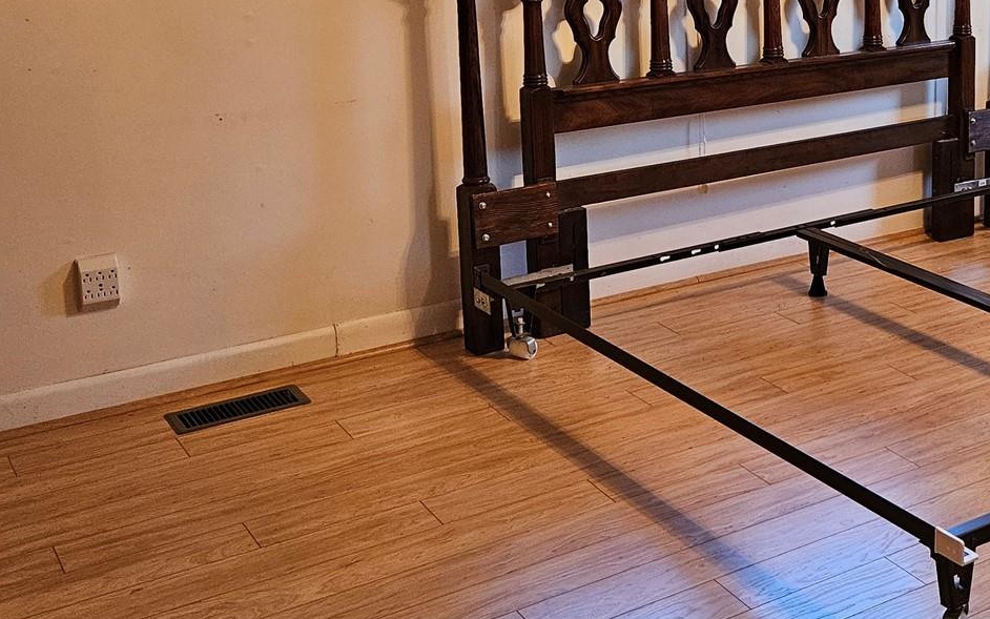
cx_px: 882
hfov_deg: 36.0
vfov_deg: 23.9
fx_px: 1430
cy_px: 92
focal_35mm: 53
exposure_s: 1/120
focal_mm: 5.4
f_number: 1.8
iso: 500
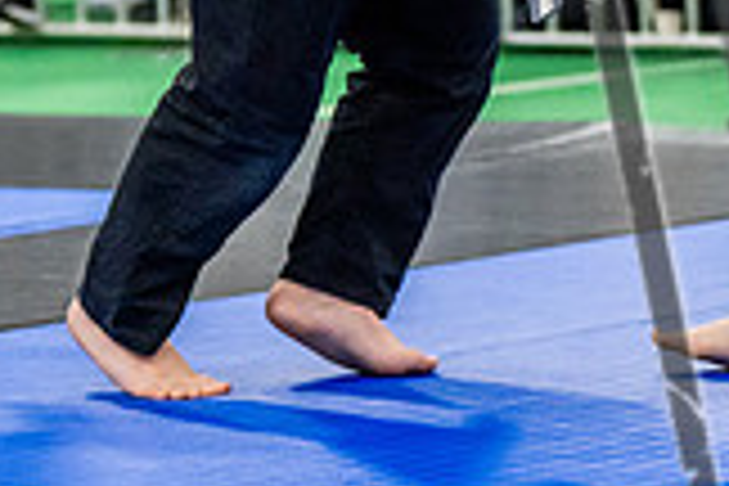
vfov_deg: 4.1
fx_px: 6743
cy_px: -142
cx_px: 562
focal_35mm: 333
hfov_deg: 6.2
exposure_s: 1/500
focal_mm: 93
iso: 5000
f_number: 2.8
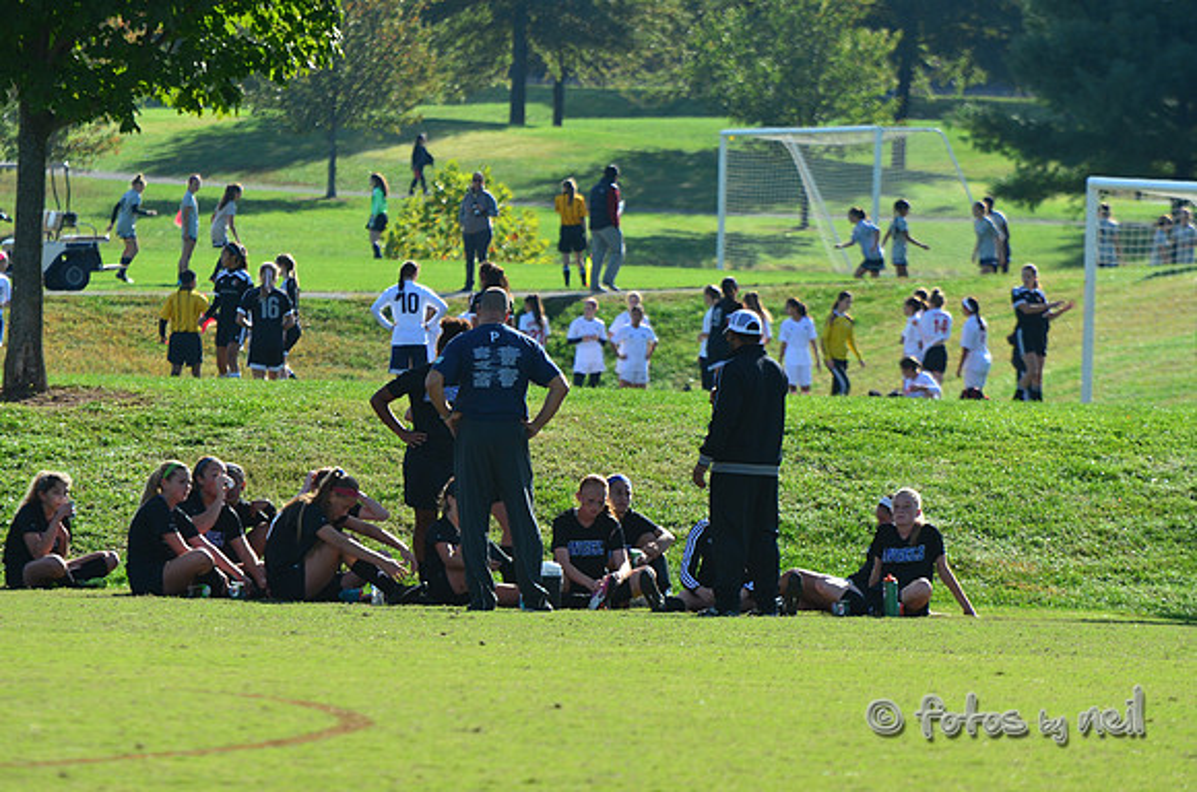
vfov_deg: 3.1
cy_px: 396
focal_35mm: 435
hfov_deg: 4.7
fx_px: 14432
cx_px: 598
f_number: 8
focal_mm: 290
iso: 500
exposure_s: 1/800
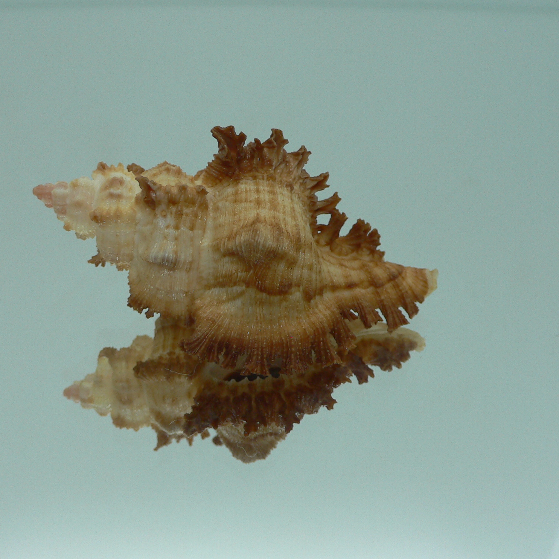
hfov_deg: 40.0
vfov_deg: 40.0
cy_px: 281
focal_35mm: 42
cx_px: 249
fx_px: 767
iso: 80
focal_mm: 4.6
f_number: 2.8
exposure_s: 1/60
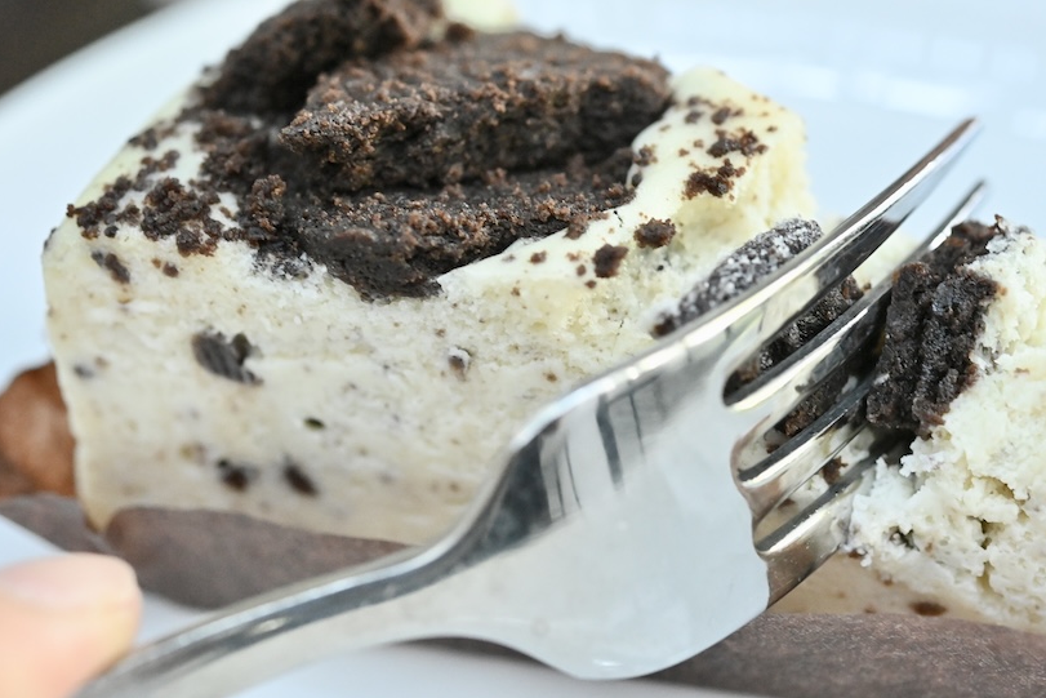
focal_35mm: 74
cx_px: 597
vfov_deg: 18.4
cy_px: 305
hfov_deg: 27.3
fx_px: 2150
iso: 6400
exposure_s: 1/200
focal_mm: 60
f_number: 5.6
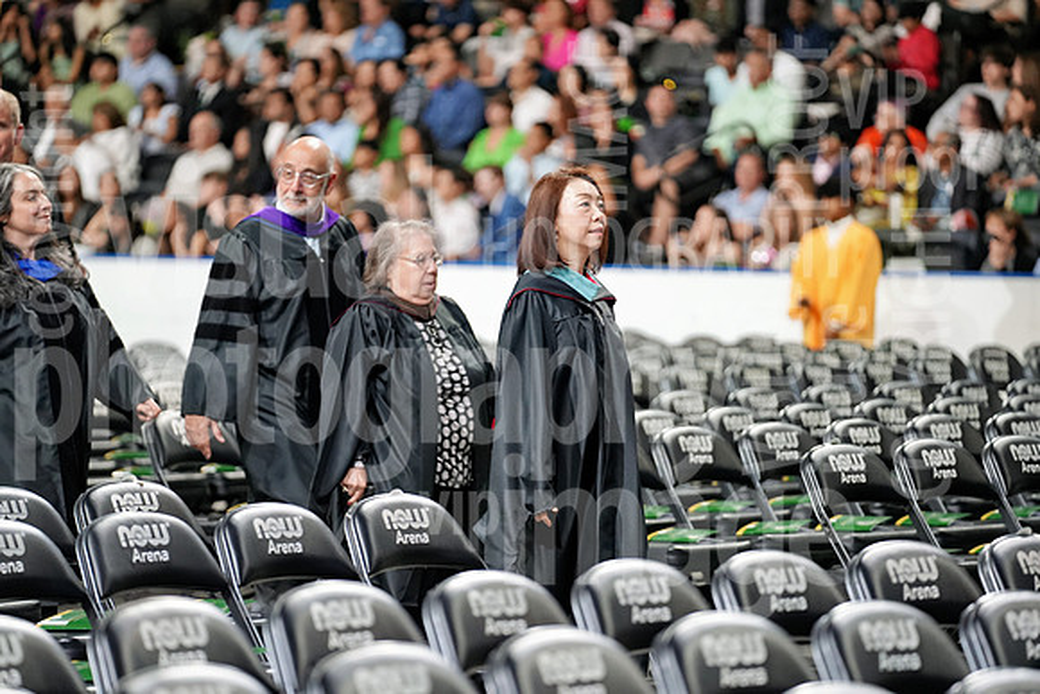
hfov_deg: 11.5
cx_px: 520
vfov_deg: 7.7
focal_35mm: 178
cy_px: 347
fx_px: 5143
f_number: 2.8
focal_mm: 178
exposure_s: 1/250
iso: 3200
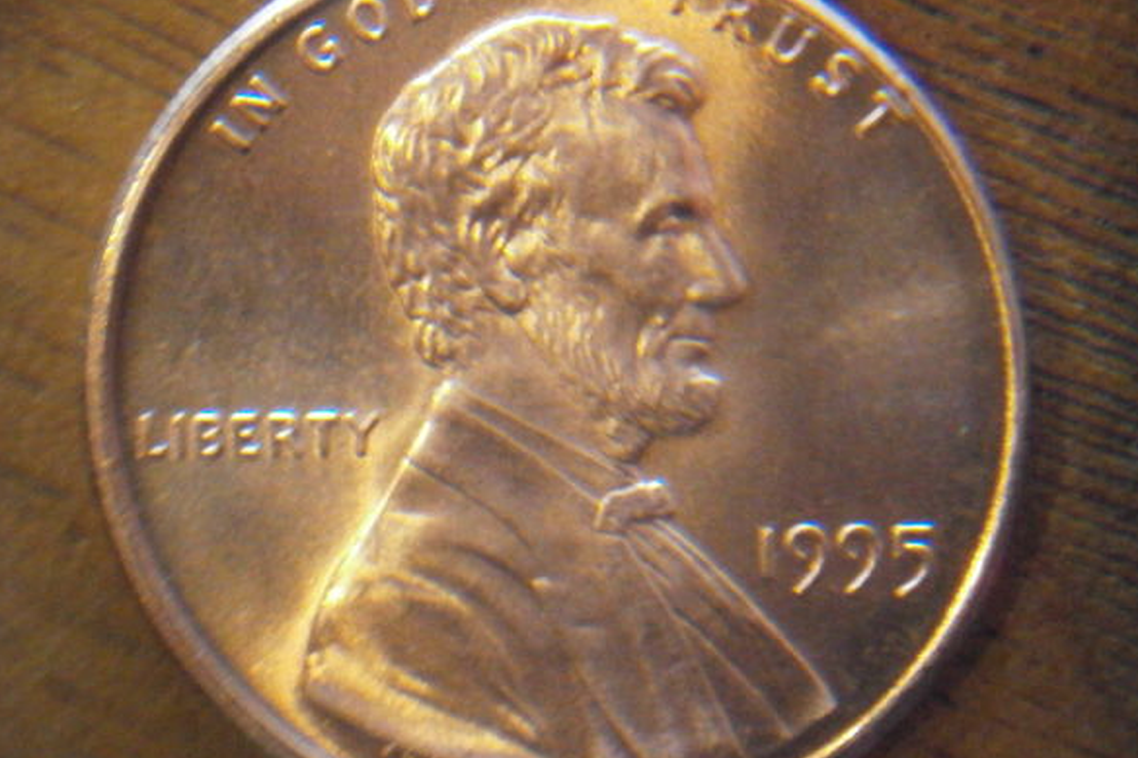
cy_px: 345
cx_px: 567
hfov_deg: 26.0
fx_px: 2465
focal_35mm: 78
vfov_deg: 17.5
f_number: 4.4
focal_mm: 13
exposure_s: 1/15
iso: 1600
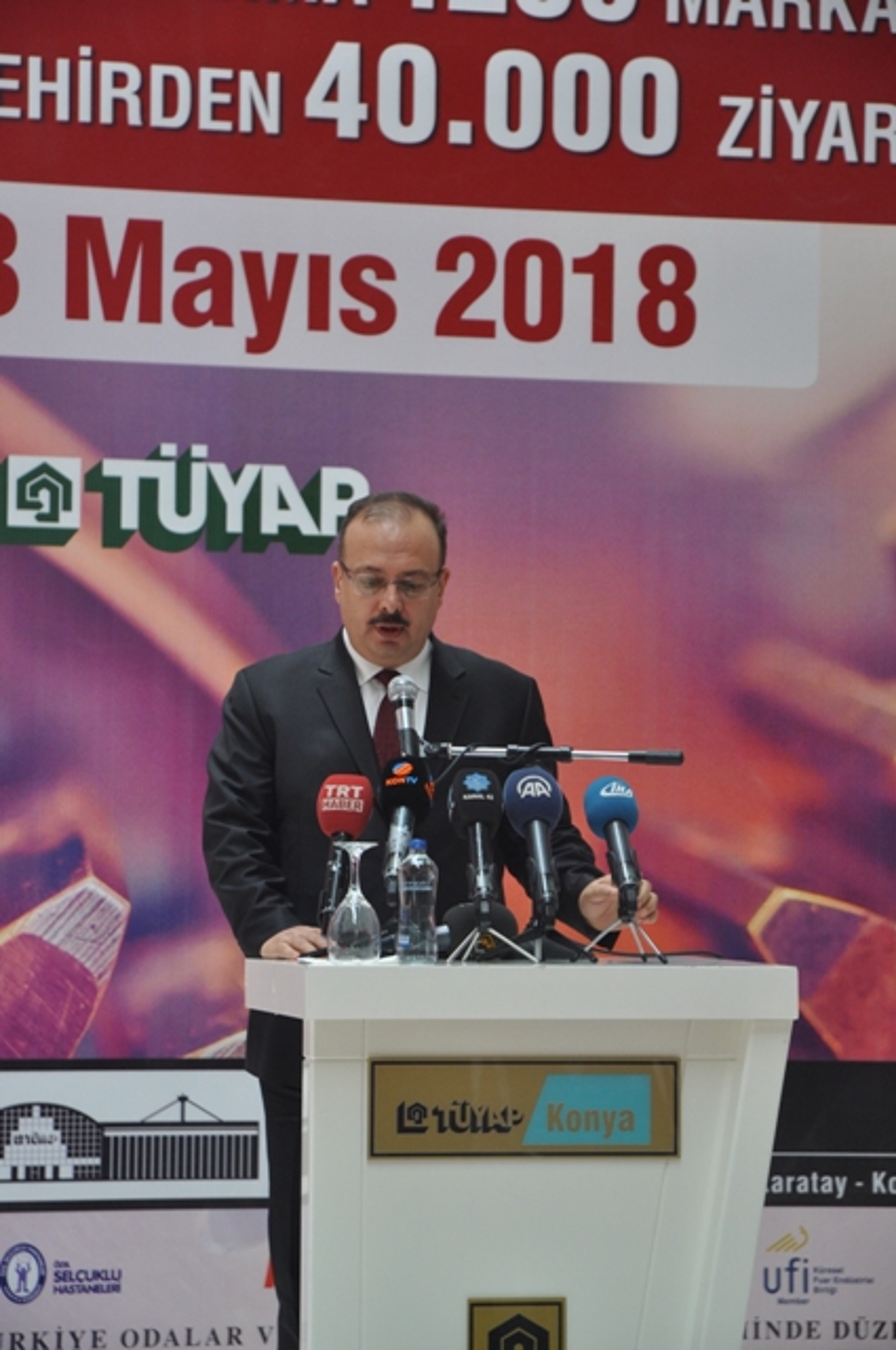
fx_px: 3930
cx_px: 448
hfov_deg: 13.0
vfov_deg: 19.5
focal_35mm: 105
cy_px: 675
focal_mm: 70
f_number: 4.5
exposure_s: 1/250
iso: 720
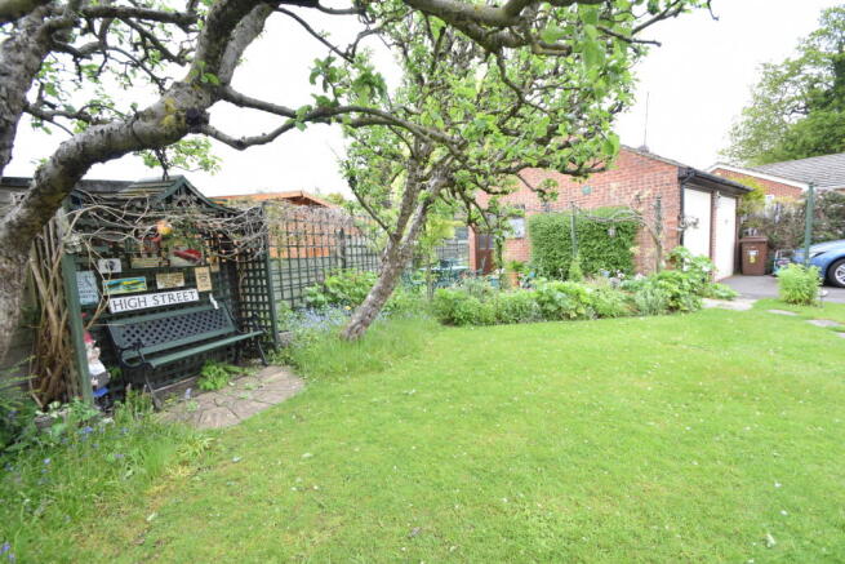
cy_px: 282
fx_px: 352
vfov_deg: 77.4
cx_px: 422
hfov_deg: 100.4
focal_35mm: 15
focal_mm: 10
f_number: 5.6
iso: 400
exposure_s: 1/125
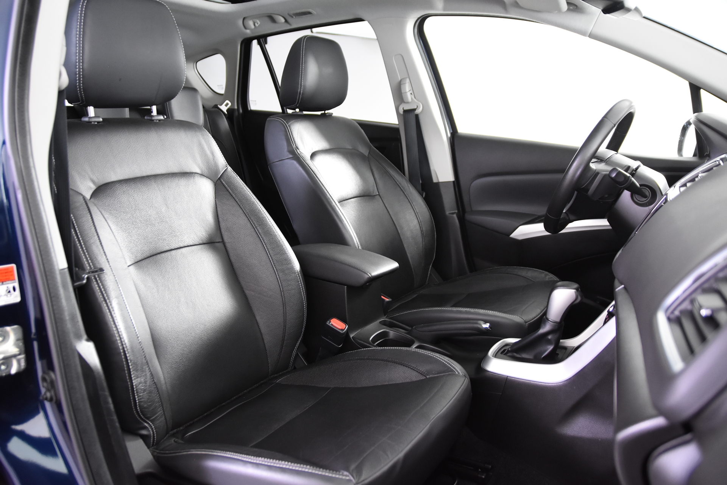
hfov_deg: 70.4
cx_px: 364
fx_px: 515
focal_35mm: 26
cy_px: 242
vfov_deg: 50.4
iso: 2000
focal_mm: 17
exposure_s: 1/25
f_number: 2.8
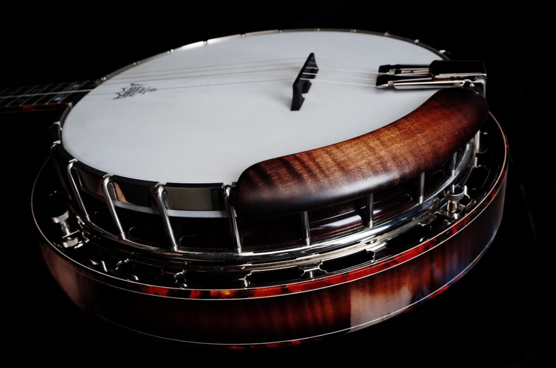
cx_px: 278
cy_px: 184
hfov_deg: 54.5
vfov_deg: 37.7
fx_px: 540
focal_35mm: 35
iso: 400
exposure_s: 1/60
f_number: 6.3
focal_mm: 18.3
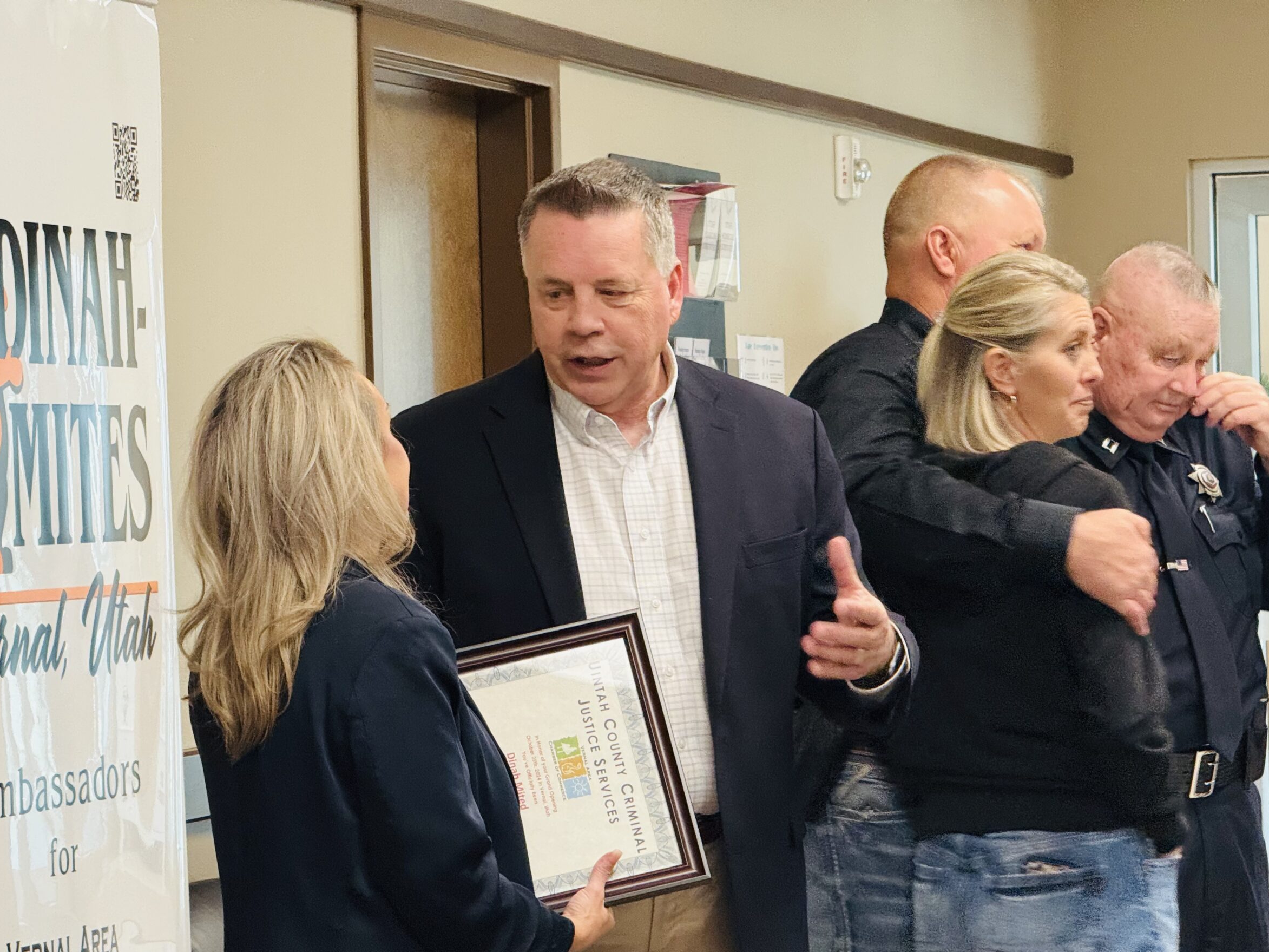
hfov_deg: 15.1
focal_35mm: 131
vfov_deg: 11.3
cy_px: 519
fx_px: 4803
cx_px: 601
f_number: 2.8
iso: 500
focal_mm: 15.66
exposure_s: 1/40
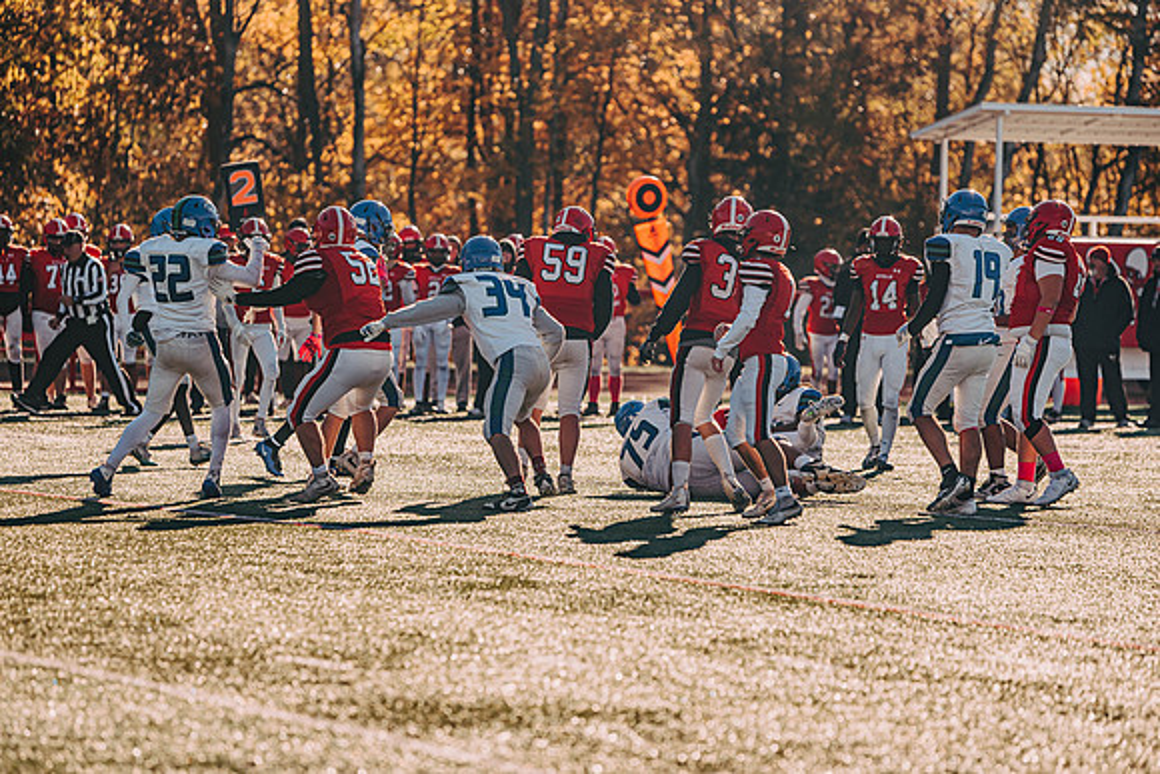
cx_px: 580
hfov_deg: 10.8
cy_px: 387
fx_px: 6123
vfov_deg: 7.2
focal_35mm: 190
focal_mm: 190
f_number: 3.5
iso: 125
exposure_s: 1/3200
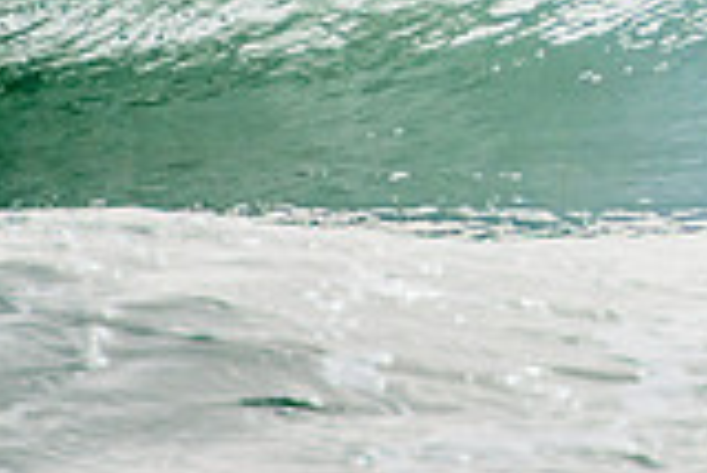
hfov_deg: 0.9
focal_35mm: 2178
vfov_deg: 0.6
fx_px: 42811
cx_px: 1237
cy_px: -175
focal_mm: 400
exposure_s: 1/2000
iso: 320
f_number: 5.6
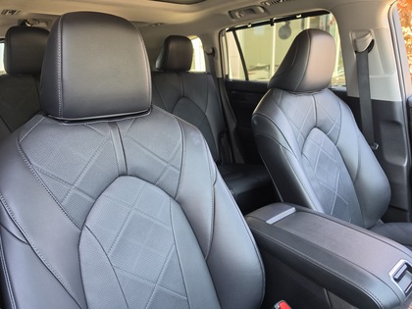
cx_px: 206
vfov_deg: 58.9
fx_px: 274
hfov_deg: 73.9
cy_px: 154
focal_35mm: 23
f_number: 1.4
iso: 125
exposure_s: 1/180
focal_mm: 6.5
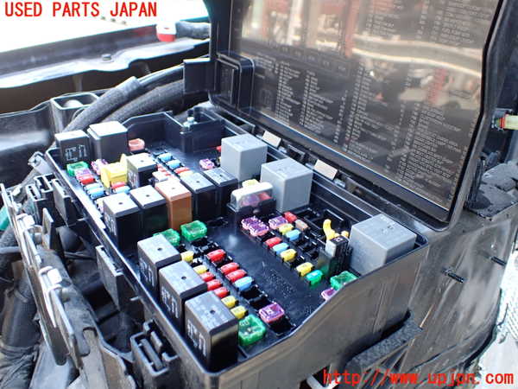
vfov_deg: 46.8
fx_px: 449
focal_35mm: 30
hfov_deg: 60.0
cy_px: 194
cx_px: 259
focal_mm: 5.4
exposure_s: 1/125
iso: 320
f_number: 2.3
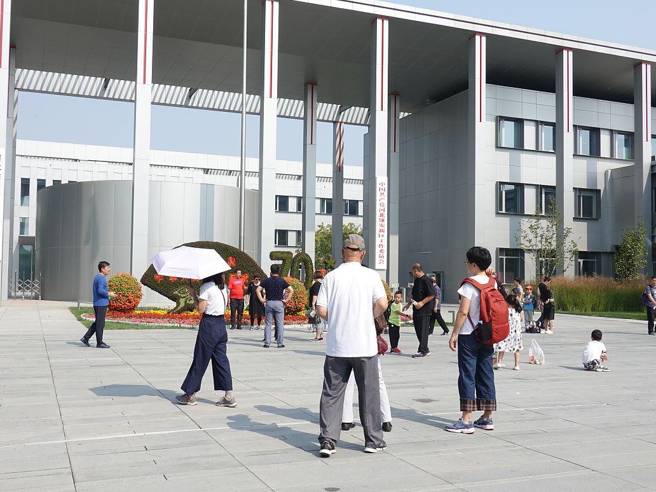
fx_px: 720
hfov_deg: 48.9
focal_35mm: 38
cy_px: 251
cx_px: 303
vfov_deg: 37.7
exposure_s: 1/400
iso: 200
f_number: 7.1
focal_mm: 12.51
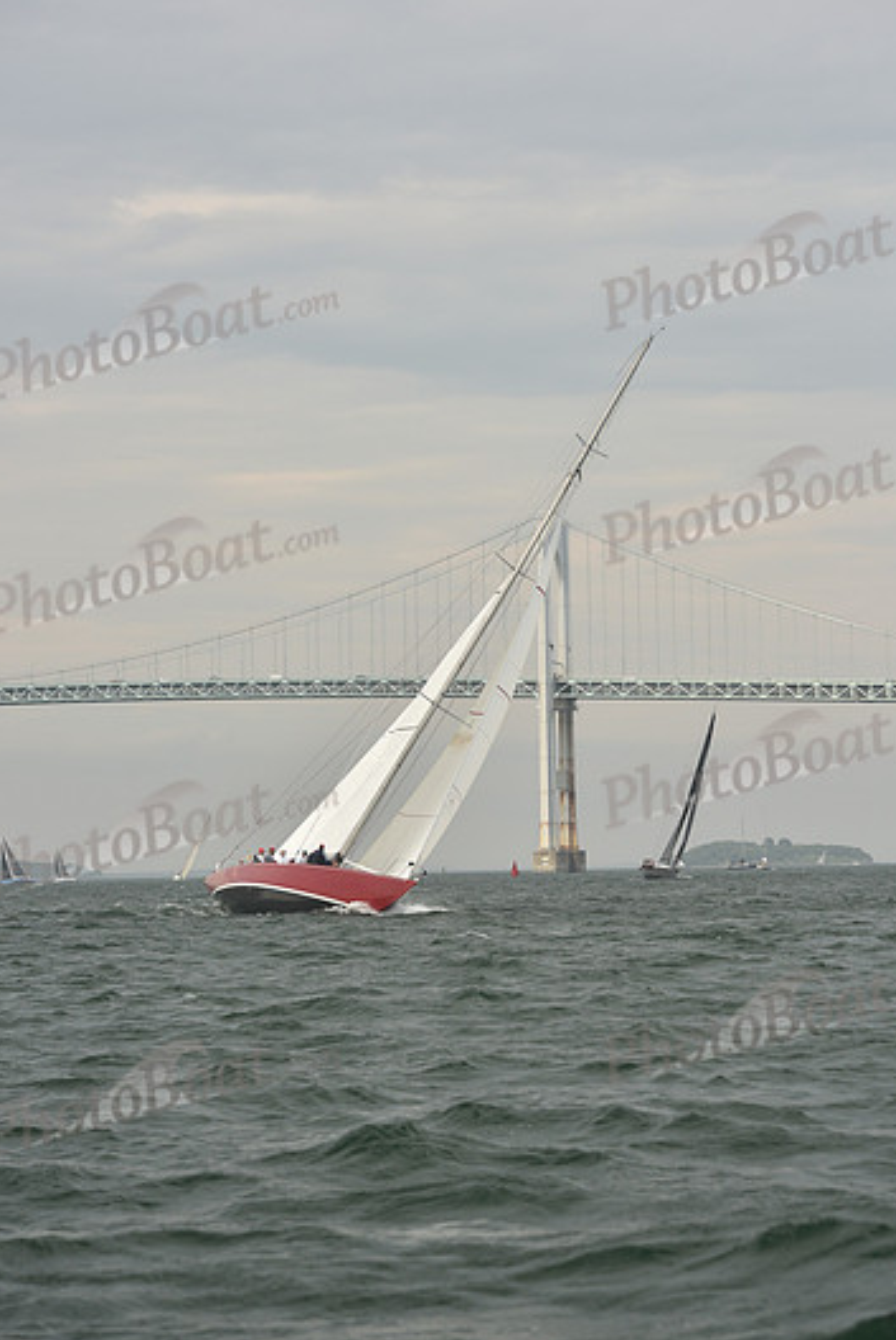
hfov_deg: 15.2
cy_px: 667
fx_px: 3353
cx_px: 471
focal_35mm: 90
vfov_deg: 22.6
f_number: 5.6
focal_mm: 82
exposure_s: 1/500
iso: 250
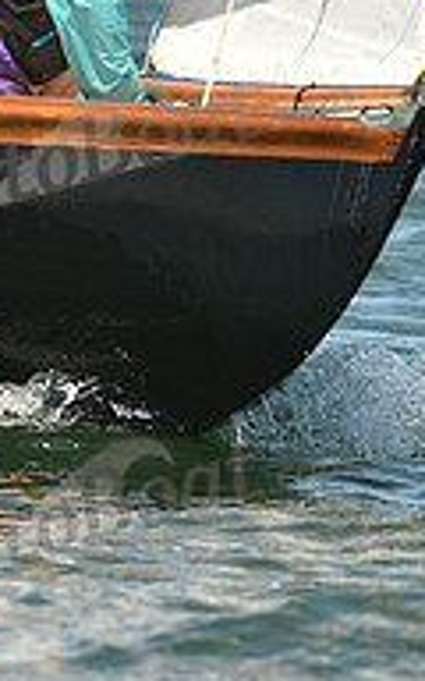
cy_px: 16
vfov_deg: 2.5
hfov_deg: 1.6
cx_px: -326
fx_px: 15419
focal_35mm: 832
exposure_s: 1/1000
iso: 250
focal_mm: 270
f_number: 5.6
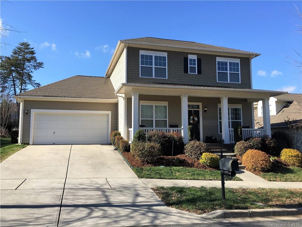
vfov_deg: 48.2
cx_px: 151
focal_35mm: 29
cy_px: 114
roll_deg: -0.7
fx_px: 253
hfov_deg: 61.7
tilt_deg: +7.0
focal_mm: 4.15
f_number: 2.2
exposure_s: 1/884
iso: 25
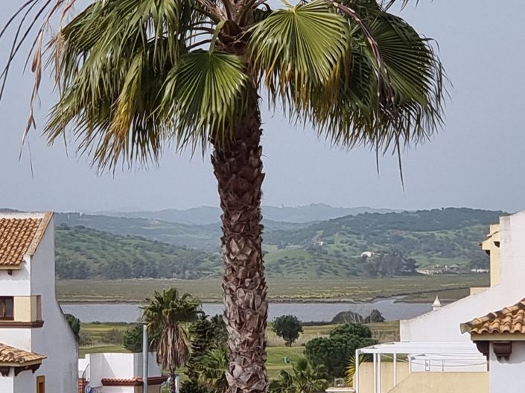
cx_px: 262
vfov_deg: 20.4
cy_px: 196
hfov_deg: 27.0
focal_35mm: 72
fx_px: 1091
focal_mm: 9
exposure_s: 1/1445
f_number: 2.4
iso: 50
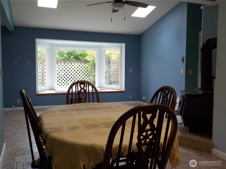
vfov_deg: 46.8
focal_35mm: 30
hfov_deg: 60.0
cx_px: 113
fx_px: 196
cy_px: 84
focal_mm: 4.1
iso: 280
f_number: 3.3
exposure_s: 1/30
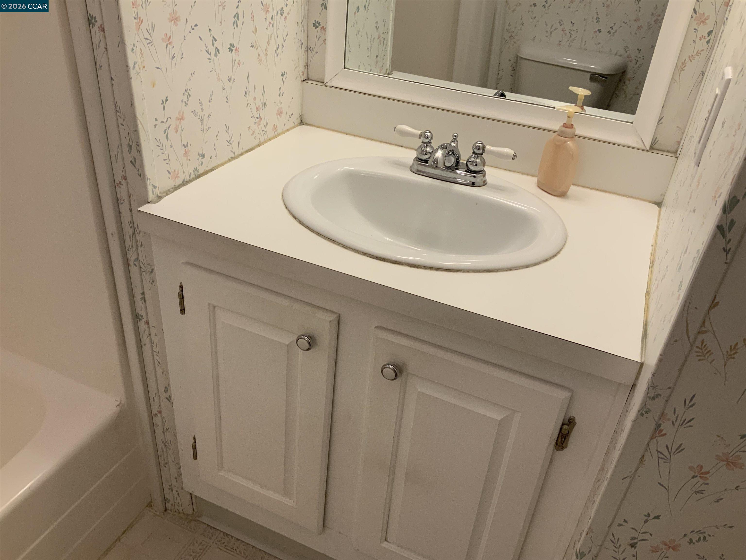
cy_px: 280
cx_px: 373
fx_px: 625
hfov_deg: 61.7
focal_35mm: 29
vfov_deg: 48.2
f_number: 1.8
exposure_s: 1/120
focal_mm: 3
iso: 50
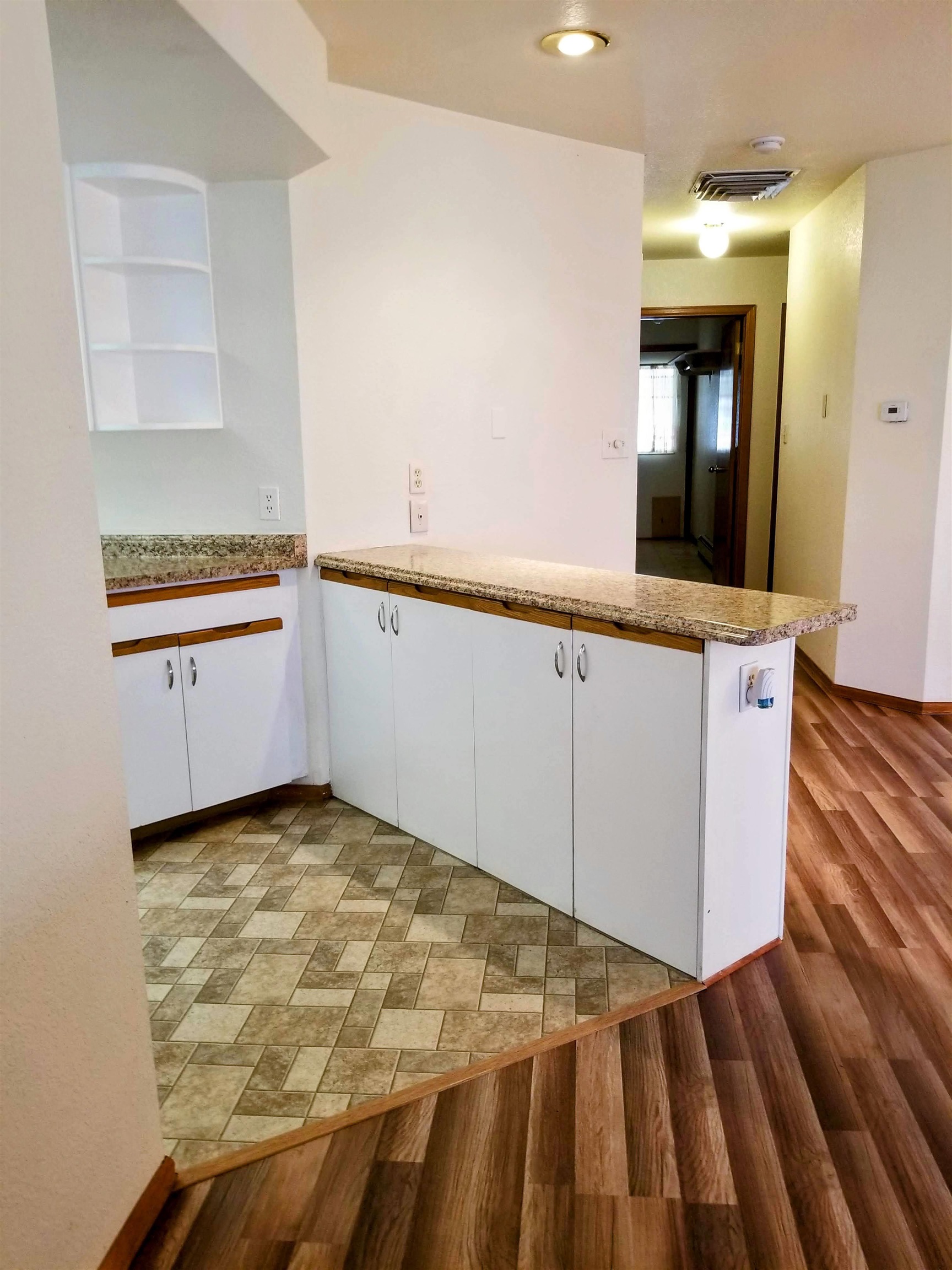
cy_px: 635
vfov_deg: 67.3
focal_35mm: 26
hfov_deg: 53.1
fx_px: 953
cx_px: 476
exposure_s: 1/40
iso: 160
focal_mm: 4.25
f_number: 1.7
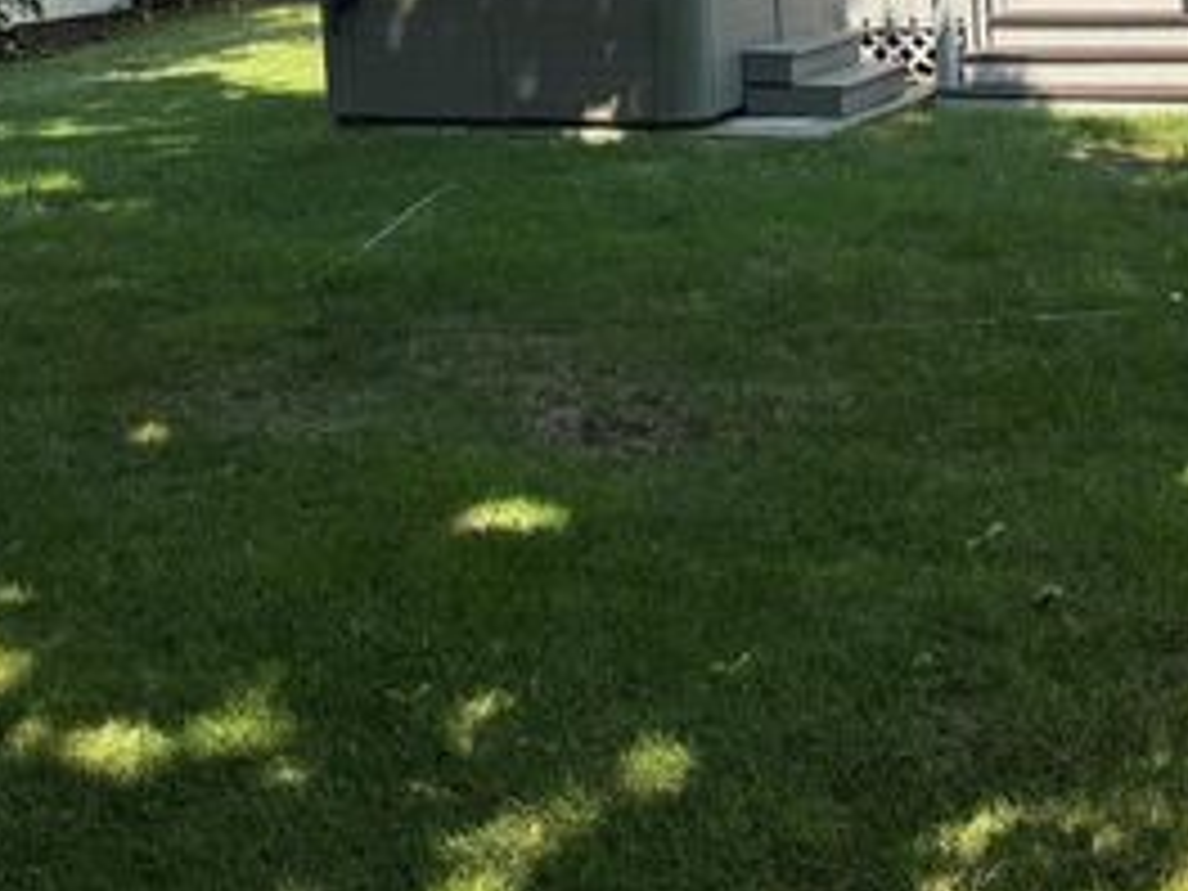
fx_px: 1853
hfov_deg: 33.5
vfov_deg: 26.2
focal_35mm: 54
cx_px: 1089
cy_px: 101
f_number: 1.78
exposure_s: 1/1425
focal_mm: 6.76
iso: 80
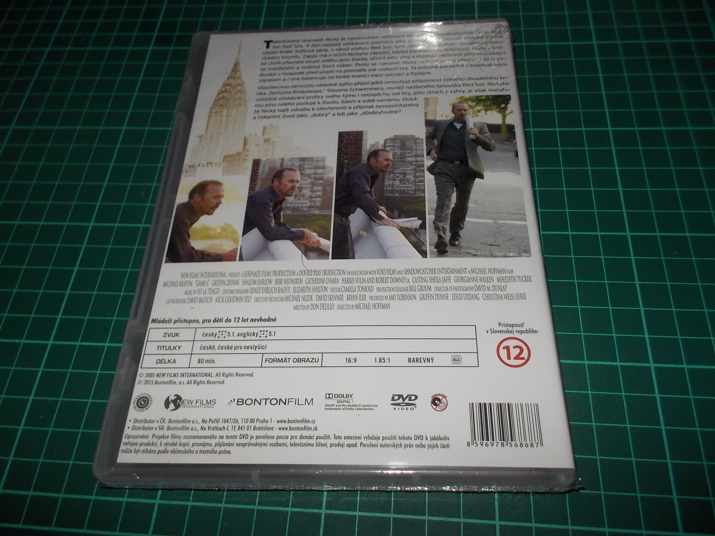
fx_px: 599
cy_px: 268
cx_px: 358
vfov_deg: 48.2
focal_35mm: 29
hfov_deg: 61.7
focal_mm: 4.1
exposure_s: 1/30
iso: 200
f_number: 3.3
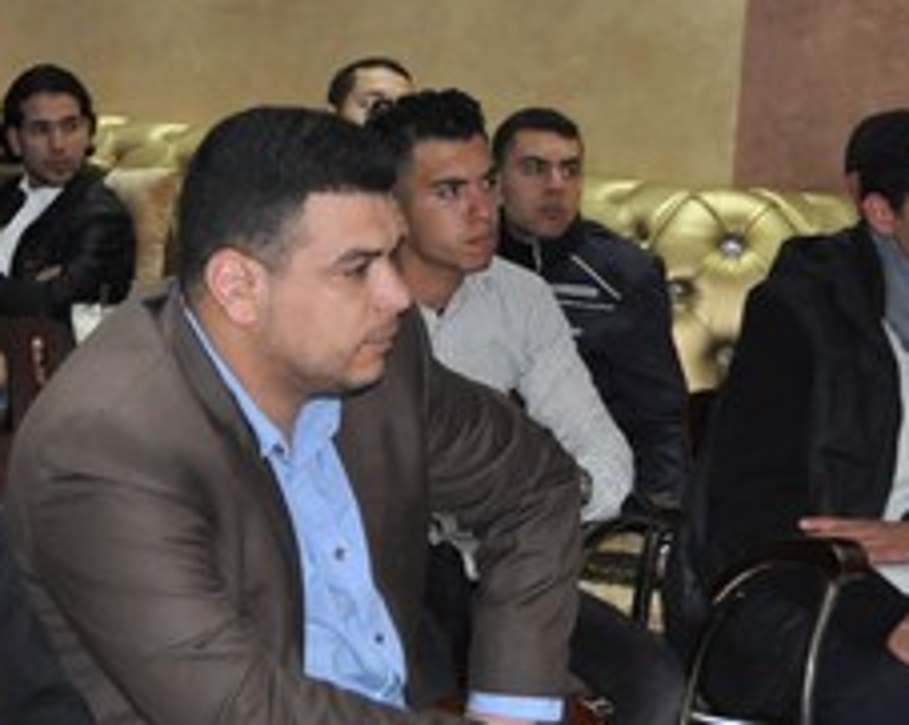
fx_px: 3197
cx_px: 8
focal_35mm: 119
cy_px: 234
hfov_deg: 15.9
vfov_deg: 12.9
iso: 800
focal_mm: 30
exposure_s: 1/60
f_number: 4.2
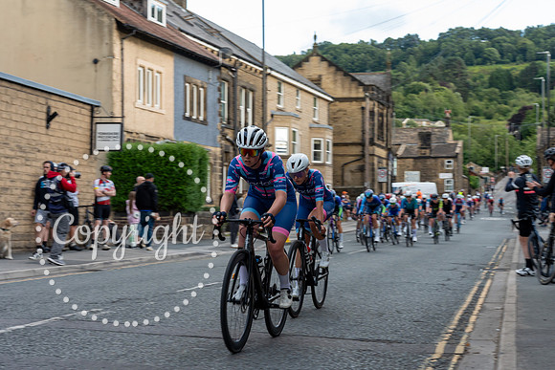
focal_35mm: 69
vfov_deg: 19.7
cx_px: 278
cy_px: 185
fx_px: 1064
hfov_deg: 29.2
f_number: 9
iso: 1250
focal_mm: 69
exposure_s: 1/160
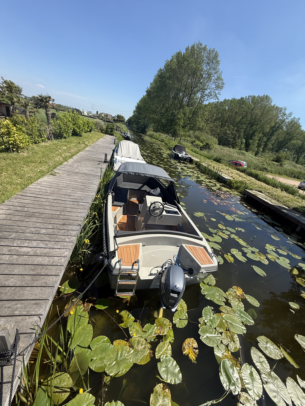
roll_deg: -13.1
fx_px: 164
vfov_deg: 102.1
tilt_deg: -22.7
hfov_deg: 85.7
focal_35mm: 14
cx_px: 152
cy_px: 203
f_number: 2.2
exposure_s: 1/1572
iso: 50
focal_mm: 2.22
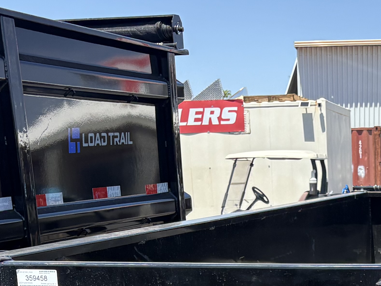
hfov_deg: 20.4
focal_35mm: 94
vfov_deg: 14.6
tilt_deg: -13.9
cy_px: 438
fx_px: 1035
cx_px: 357
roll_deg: +1.9
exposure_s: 1/1263
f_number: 1.6
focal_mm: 5.96
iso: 50
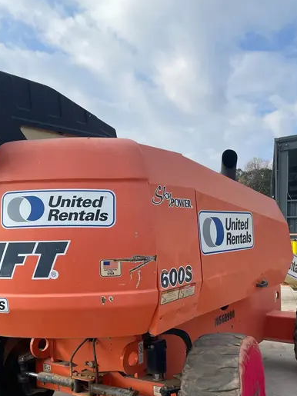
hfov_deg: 38.5
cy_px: 267
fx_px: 423
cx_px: 182
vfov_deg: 49.2
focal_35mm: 37
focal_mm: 4.2
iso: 50
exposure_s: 1/3731
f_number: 1.6
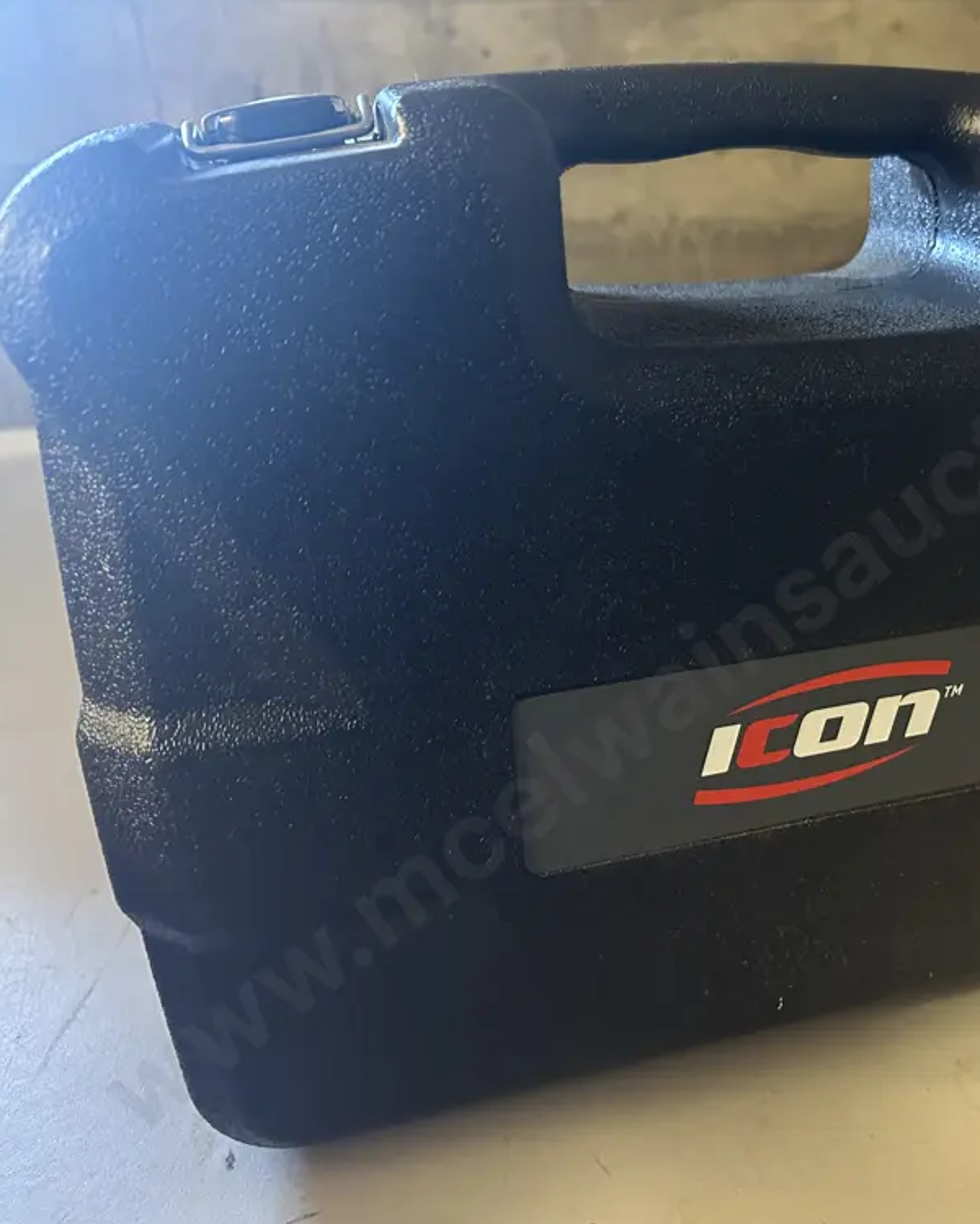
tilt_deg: -22.7
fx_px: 1160
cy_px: 612
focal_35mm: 32
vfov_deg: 55.7
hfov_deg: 43.6
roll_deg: +1.3
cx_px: 787
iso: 800
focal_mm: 6.86
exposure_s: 1/33
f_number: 1.78
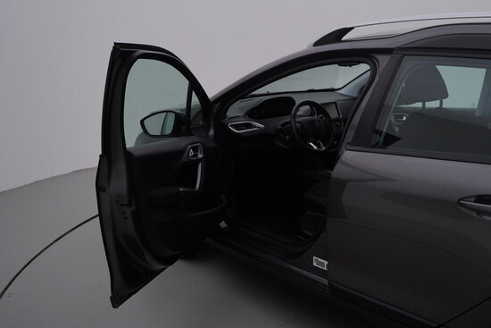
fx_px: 491
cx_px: 246
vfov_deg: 36.9
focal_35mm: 36
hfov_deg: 53.1
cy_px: 164
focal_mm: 24
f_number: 5.6
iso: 125
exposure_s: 1/160
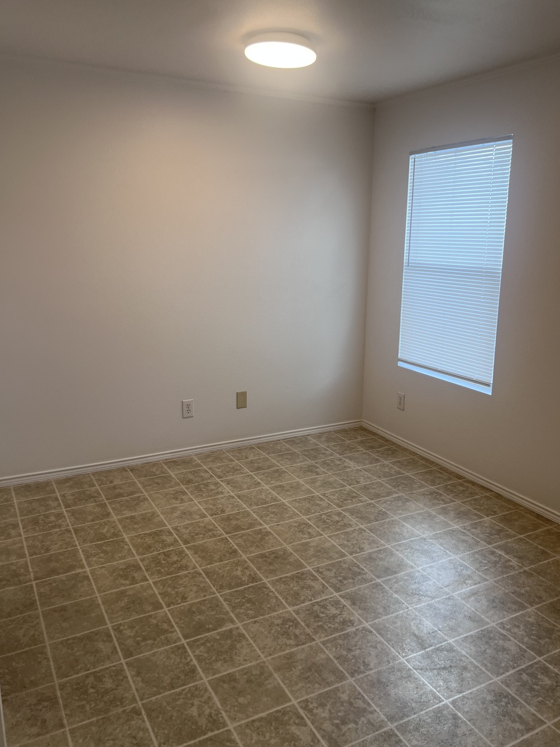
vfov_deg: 63.4
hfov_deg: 49.7
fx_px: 604
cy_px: 354
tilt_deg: -8.4
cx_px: 297
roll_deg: -1.4
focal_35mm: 28
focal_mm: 5.7
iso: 64
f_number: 1.5
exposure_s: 1/120
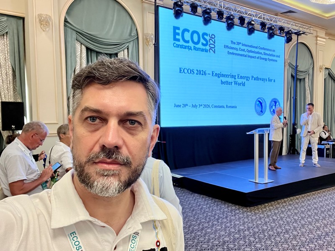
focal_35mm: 23
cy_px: 126
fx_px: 223
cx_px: 168
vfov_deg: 58.9
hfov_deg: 73.9
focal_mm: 2.71
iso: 200
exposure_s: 1/50
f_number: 2.2
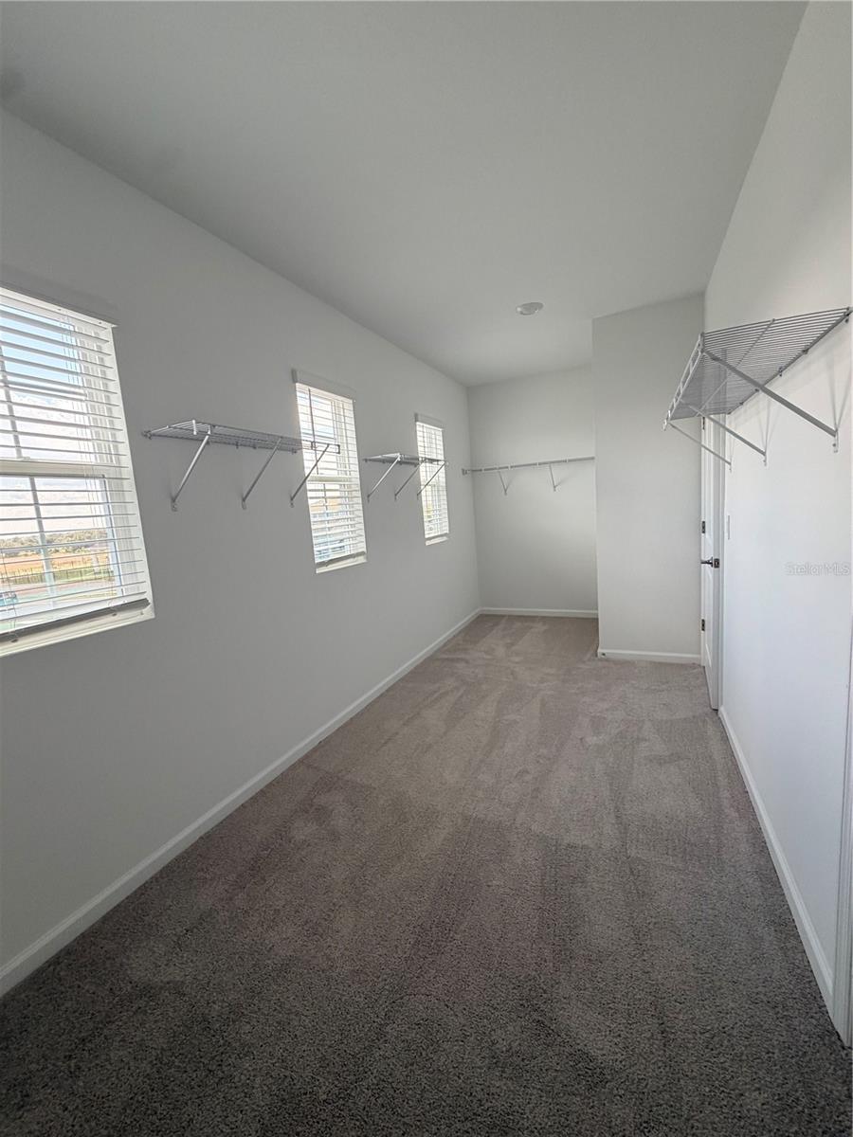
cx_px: 426
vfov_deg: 102.1
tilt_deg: -6.2
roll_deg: +4.2
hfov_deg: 85.7
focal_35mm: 14
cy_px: 568
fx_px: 460
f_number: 2.2
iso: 100
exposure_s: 1/121
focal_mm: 2.22
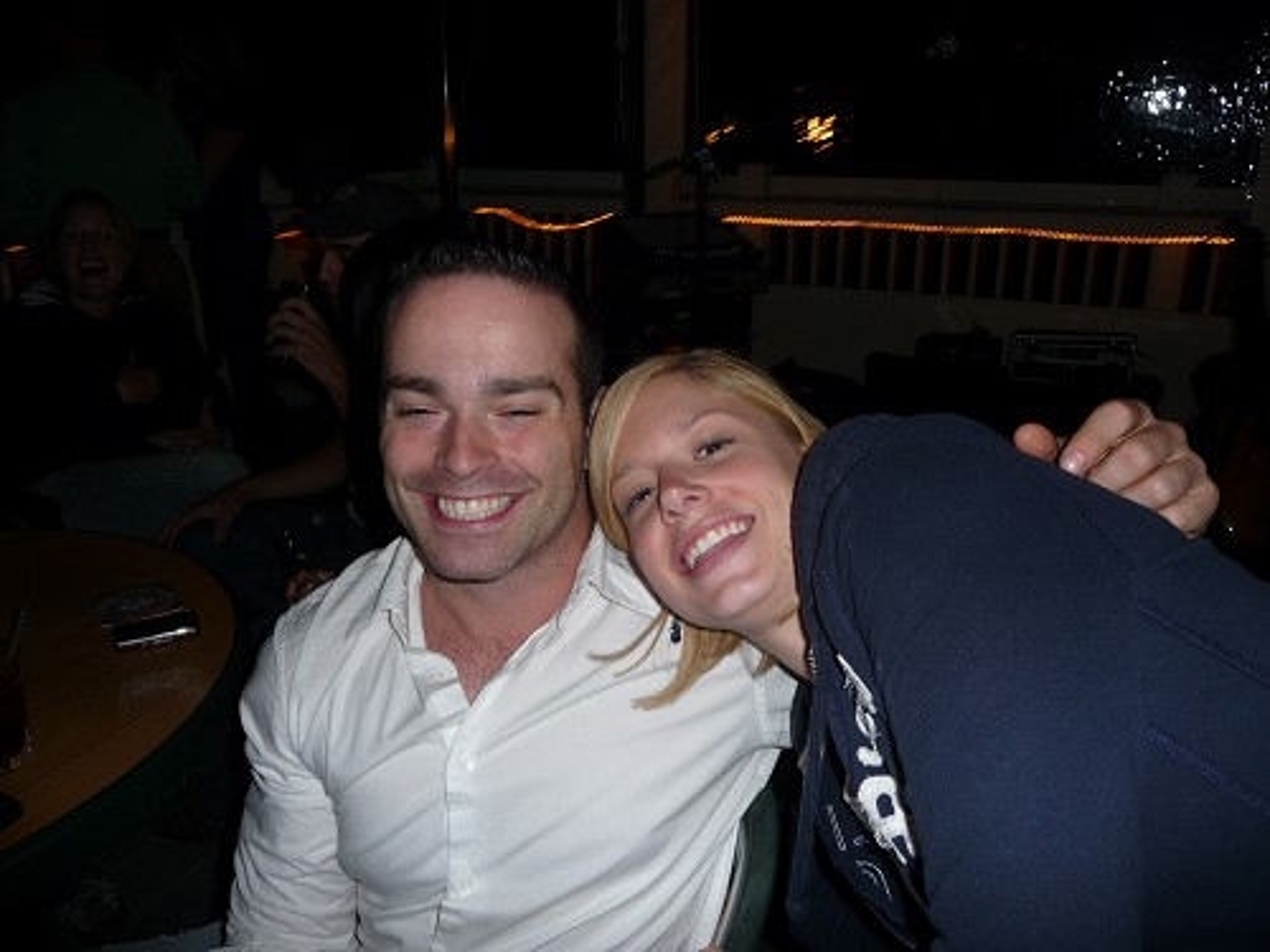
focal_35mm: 28
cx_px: 635
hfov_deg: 63.4
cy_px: 476
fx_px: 1027
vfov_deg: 49.7
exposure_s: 1/30
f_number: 3.3
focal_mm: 4.7
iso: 100
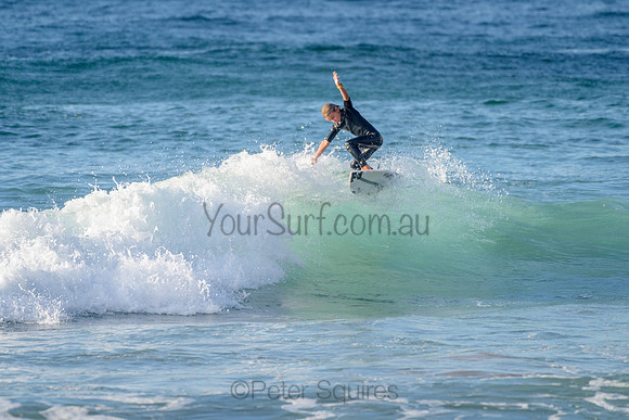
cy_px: 215
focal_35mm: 613
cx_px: 322
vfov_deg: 2.2
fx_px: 10712
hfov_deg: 3.4
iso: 250
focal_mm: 500
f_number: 5.6
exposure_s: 1/1250
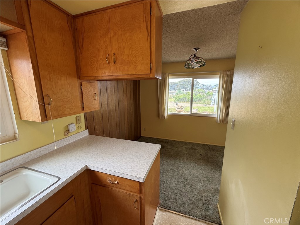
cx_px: 150
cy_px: 112
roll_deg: +0.3
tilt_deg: -11.1
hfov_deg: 102.1
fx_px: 121
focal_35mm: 14
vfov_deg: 85.7
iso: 80
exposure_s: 1/99
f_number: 2.2
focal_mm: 2.22
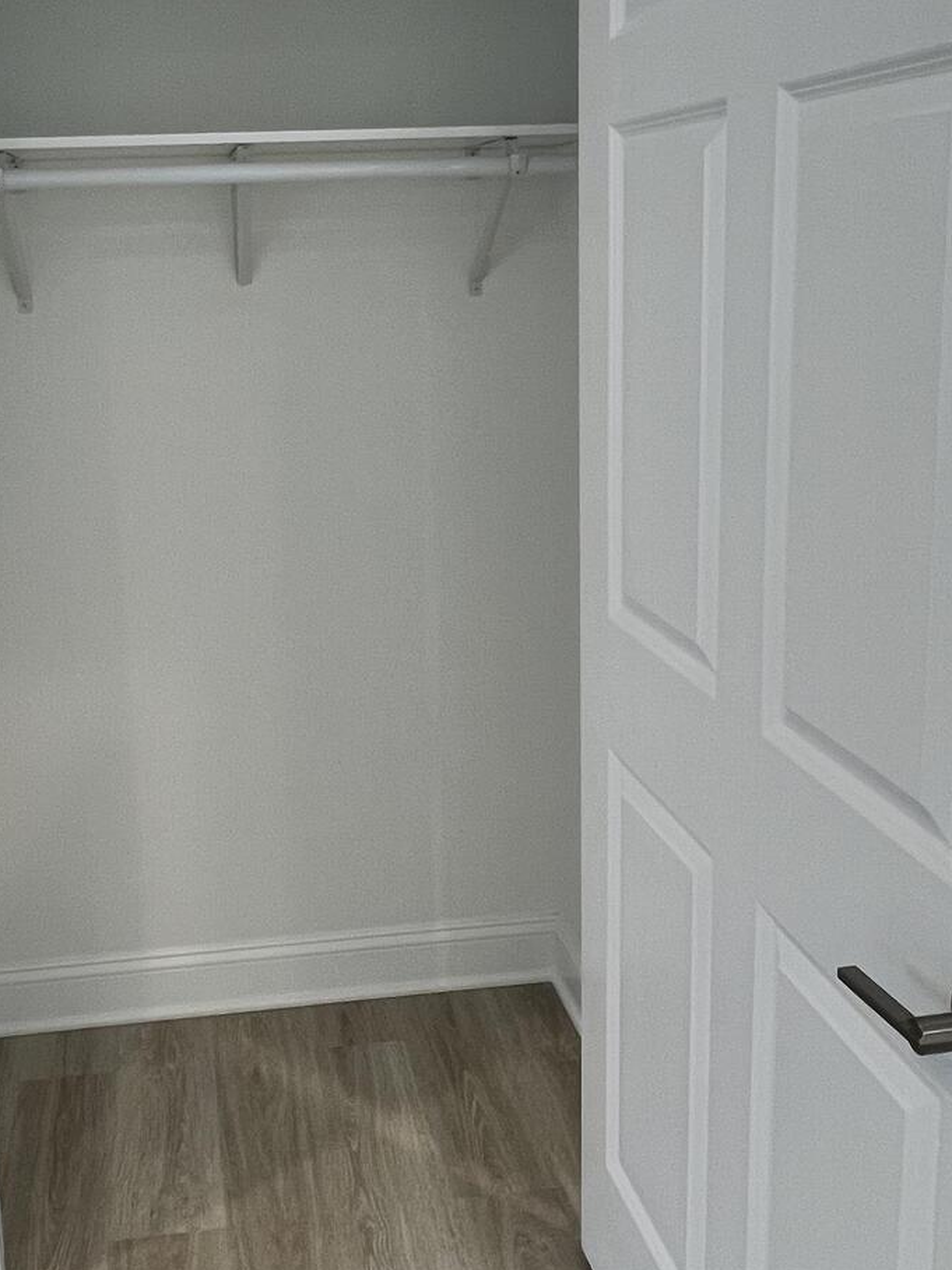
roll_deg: +2.0
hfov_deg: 42.3
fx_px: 1210
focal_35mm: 33
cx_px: 306
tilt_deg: -9.2
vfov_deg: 54.6
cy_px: 459
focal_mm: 1.57
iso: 160
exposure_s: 1/120
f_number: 1.8
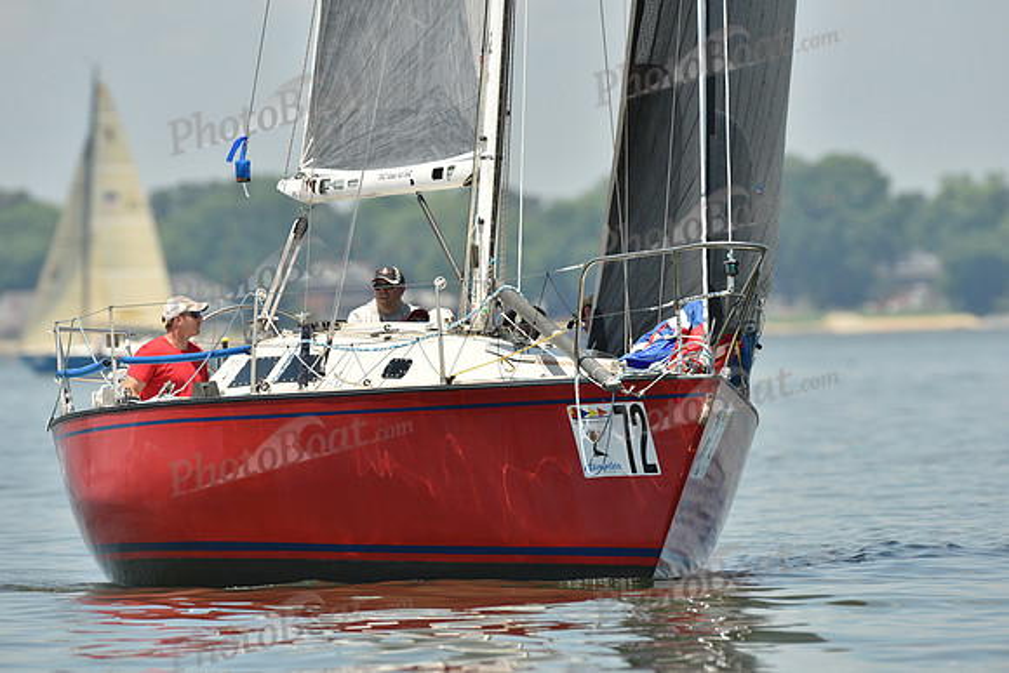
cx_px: 504
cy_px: 336
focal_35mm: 600
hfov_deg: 3.4
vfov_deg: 2.3
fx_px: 16820
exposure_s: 1/1600
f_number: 7.1
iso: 320
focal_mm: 600
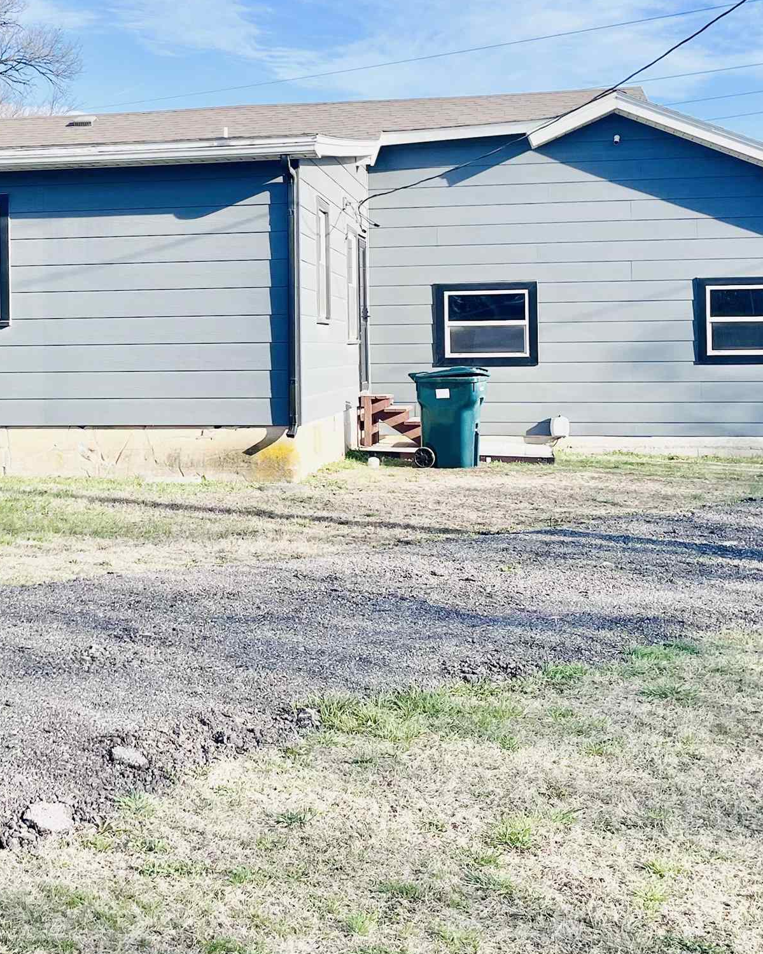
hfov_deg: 28.7
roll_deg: +0.8
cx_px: 185
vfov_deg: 35.7
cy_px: 340
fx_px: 1468
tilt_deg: -1.8
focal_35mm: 52
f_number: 1.6
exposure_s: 1/2309
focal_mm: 5.1
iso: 50
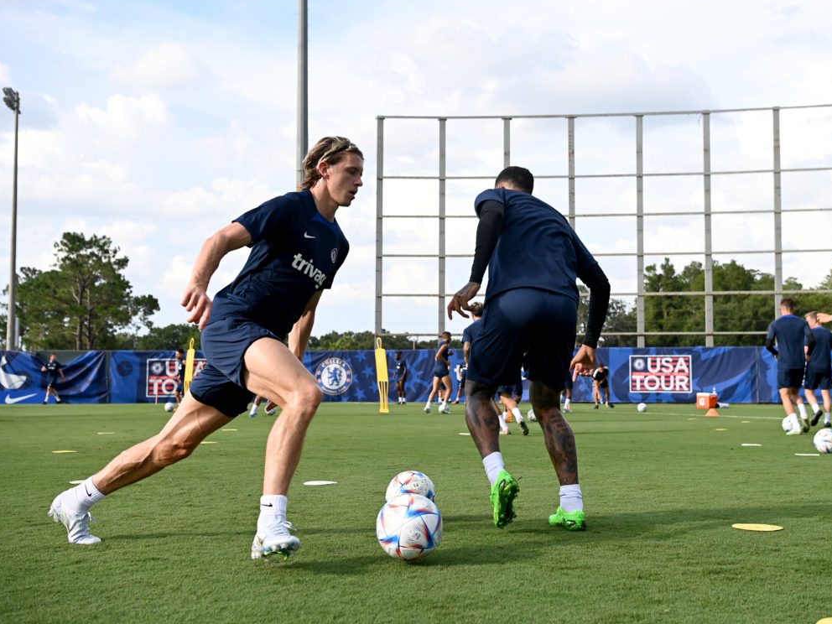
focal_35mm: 42
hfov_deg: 44.7
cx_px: 476
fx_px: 1009
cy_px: 312
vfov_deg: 34.3
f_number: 5.6
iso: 200
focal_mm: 38
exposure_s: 1/1000
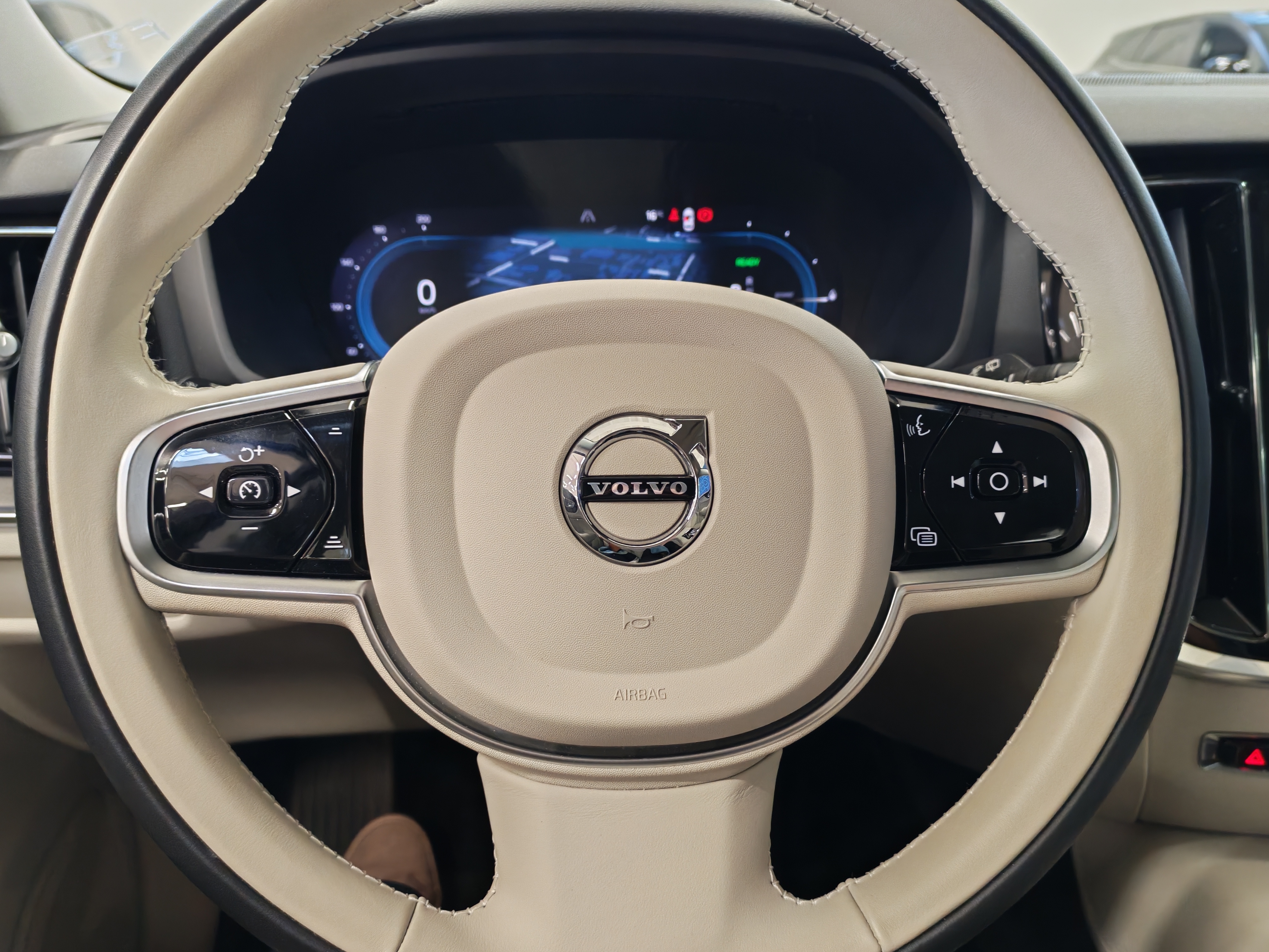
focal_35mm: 30
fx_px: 1100
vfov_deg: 46.8
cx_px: 634
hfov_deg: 60.0
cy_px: 476
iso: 1000
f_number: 1.9
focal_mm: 6.12
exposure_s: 1/50
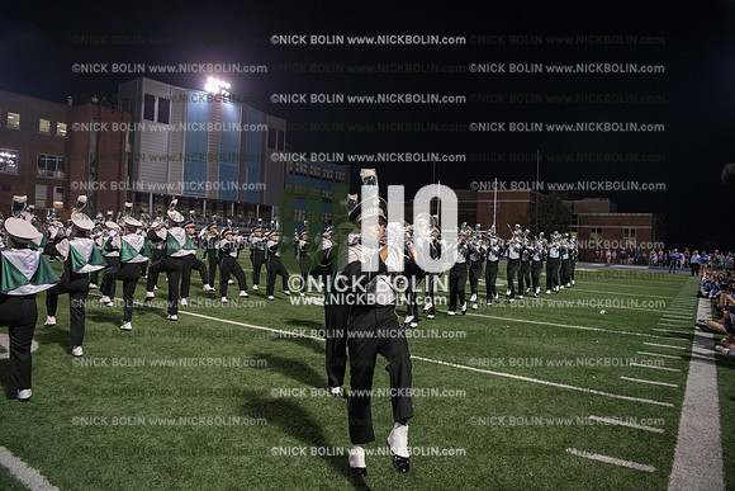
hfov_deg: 73.7
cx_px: 368
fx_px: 490
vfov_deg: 53.2
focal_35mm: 24
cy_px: 246
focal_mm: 24
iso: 3200
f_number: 3.2
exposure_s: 1/500
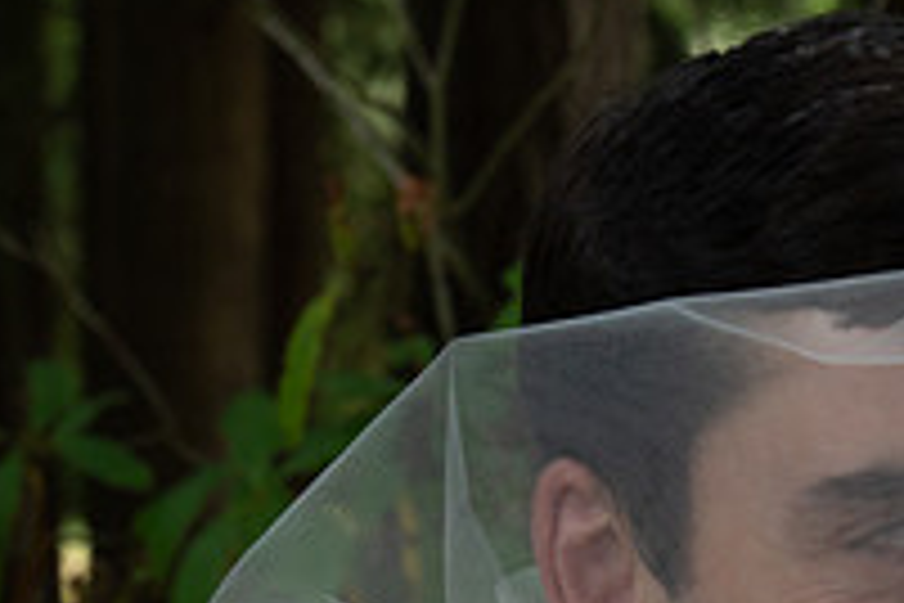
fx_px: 7257
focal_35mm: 289
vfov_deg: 4.7
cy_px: 736
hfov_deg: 7.1
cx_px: 720
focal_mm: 100
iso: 800
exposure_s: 1/200
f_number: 13
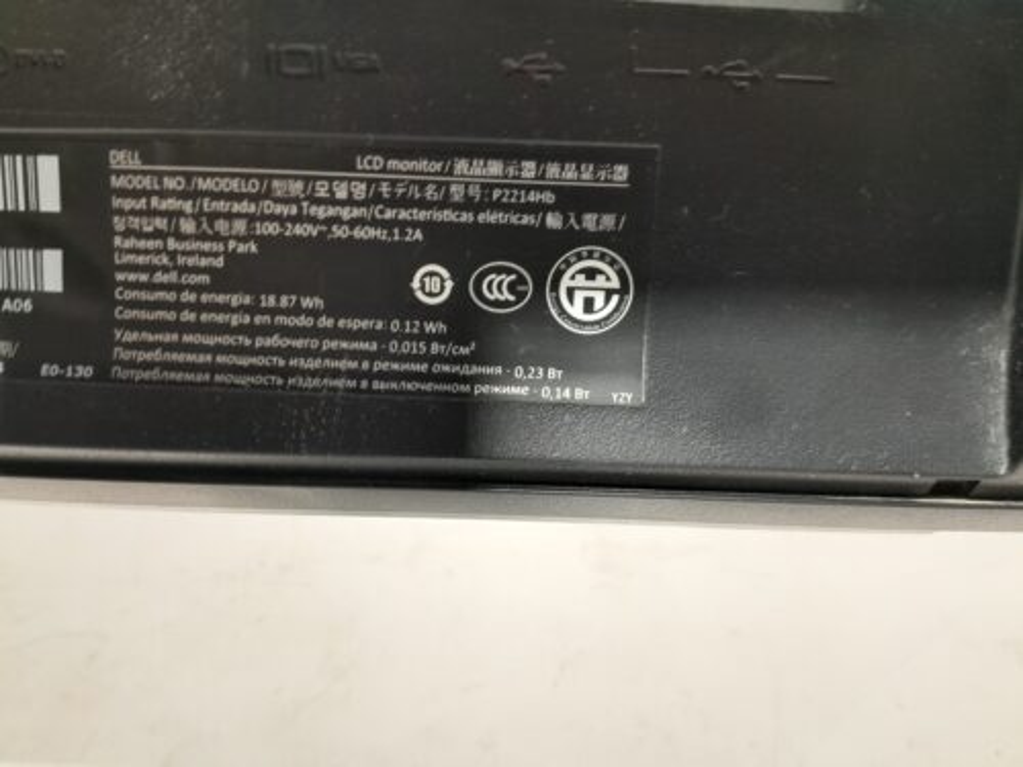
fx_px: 768
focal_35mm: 26
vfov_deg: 53.1
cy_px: 384
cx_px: 512
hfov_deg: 67.3
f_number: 1.8
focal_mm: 3.98
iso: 250
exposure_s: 1/50
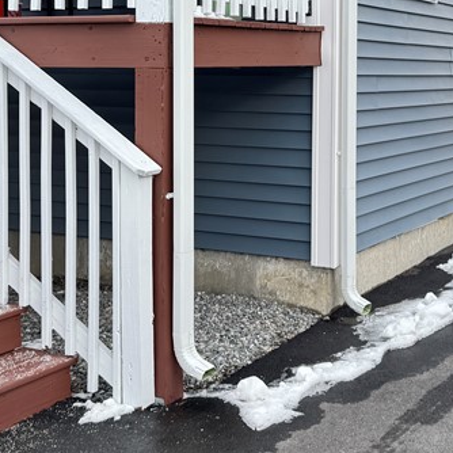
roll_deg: -0.7
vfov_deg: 26.0
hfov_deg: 26.5
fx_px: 962
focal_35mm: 65
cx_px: 252
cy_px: 87
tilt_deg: -2.2
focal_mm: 6.76
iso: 80
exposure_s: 1/598
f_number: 1.78
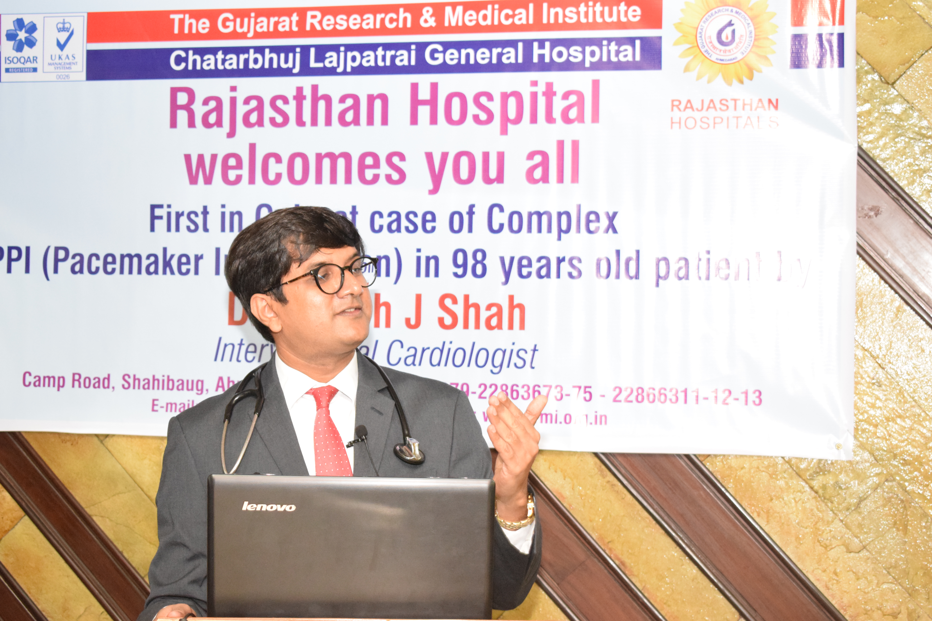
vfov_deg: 19.7
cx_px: 466
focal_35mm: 69
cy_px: 310
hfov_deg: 29.2
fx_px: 1786
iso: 4500
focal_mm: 46
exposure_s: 1/60
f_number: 5.3
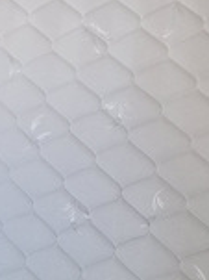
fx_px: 613
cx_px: -1
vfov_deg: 25.4
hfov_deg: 18.8
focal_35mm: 76
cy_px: 76
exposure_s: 1/100
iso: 400
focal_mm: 6.4
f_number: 1.8
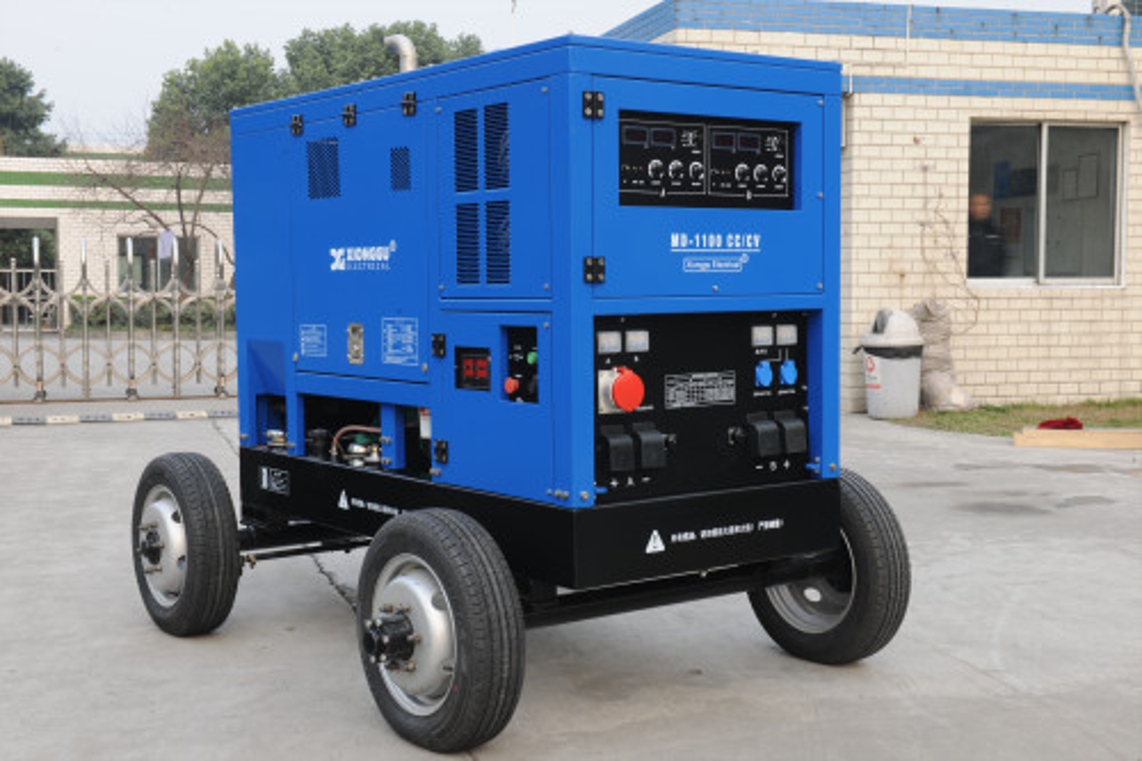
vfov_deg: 28.1
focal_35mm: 48
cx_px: 571
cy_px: 380
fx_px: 1522
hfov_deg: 41.1
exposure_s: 1/2
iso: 100
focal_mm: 48
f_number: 20
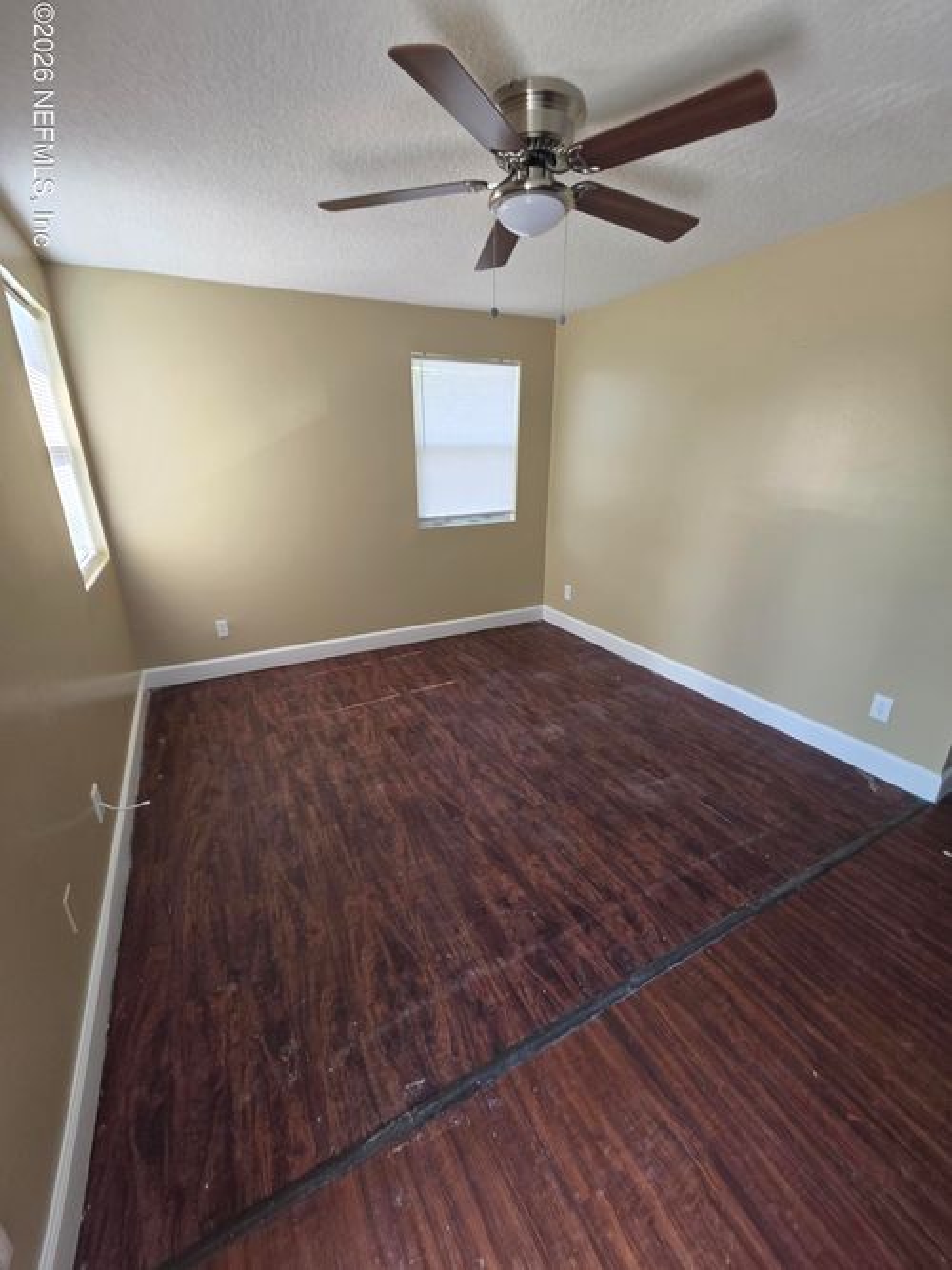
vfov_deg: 106.2
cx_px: 476
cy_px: 635
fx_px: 477
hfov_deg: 89.9
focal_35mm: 13
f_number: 1.9
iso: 50
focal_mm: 2.2
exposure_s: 1/120
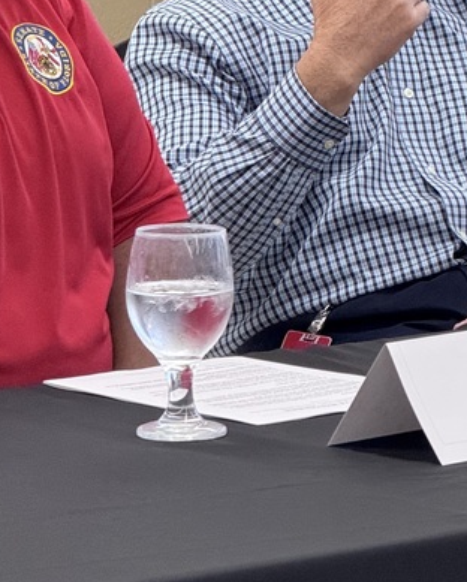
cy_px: 177
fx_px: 5313
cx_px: 421
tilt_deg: -6.8
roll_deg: +0.6
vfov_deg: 6.3
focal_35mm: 308
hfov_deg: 5.0
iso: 200
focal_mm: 15.66
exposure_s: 1/120
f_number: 2.8
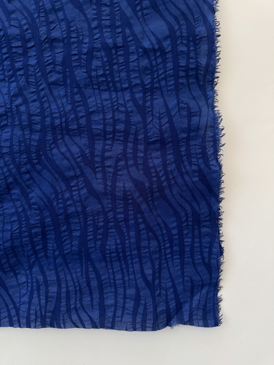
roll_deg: +2.4
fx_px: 253
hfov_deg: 56.8
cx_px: 137
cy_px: 182
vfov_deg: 71.6
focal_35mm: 24
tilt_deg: -12.9
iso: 64
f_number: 1.78
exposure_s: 1/121
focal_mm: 6.76
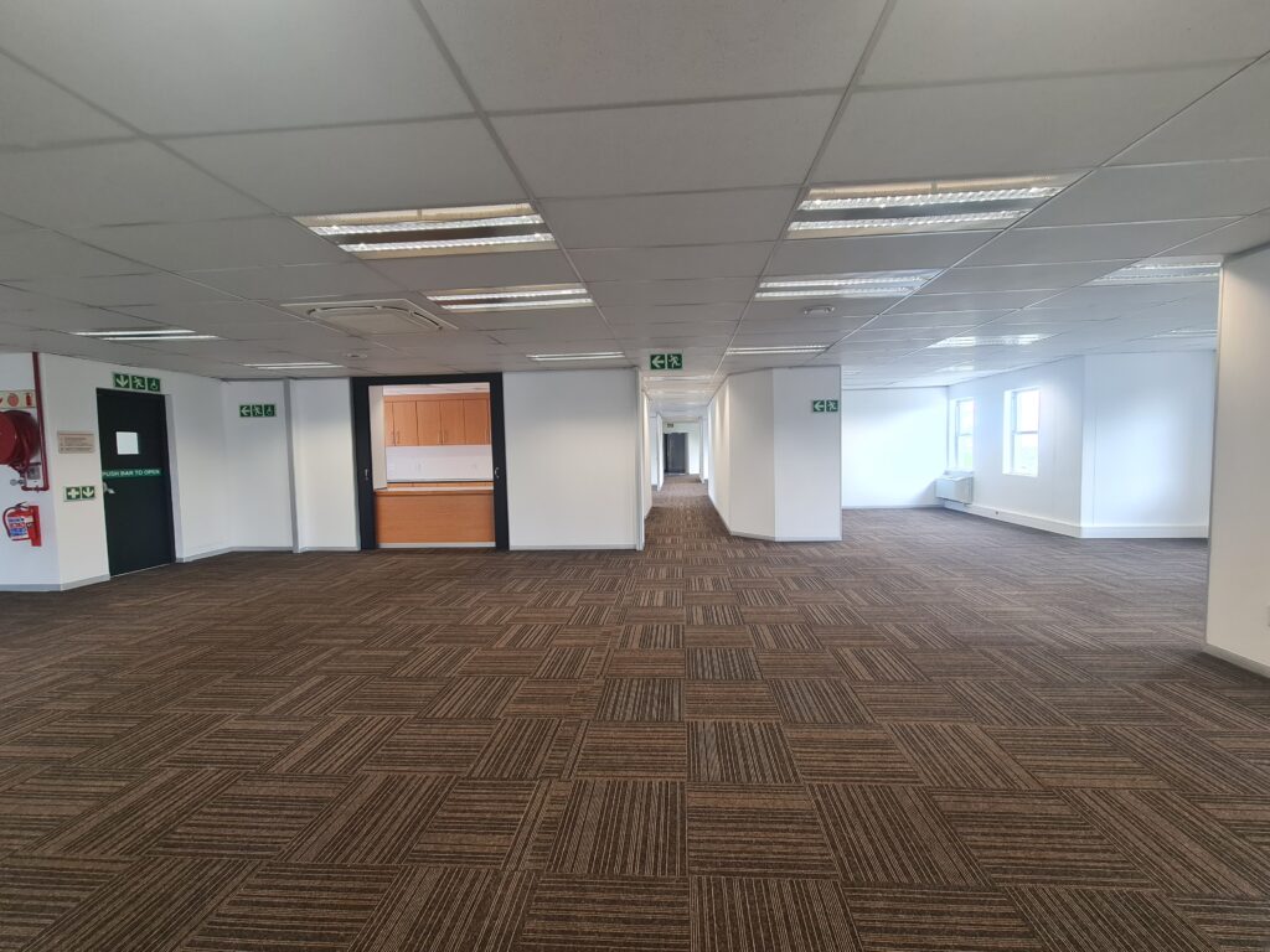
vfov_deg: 89.9
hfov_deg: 106.2
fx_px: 477
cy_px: 476
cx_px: 635
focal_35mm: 13
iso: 200
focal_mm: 2.2
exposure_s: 1/50
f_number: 2.2
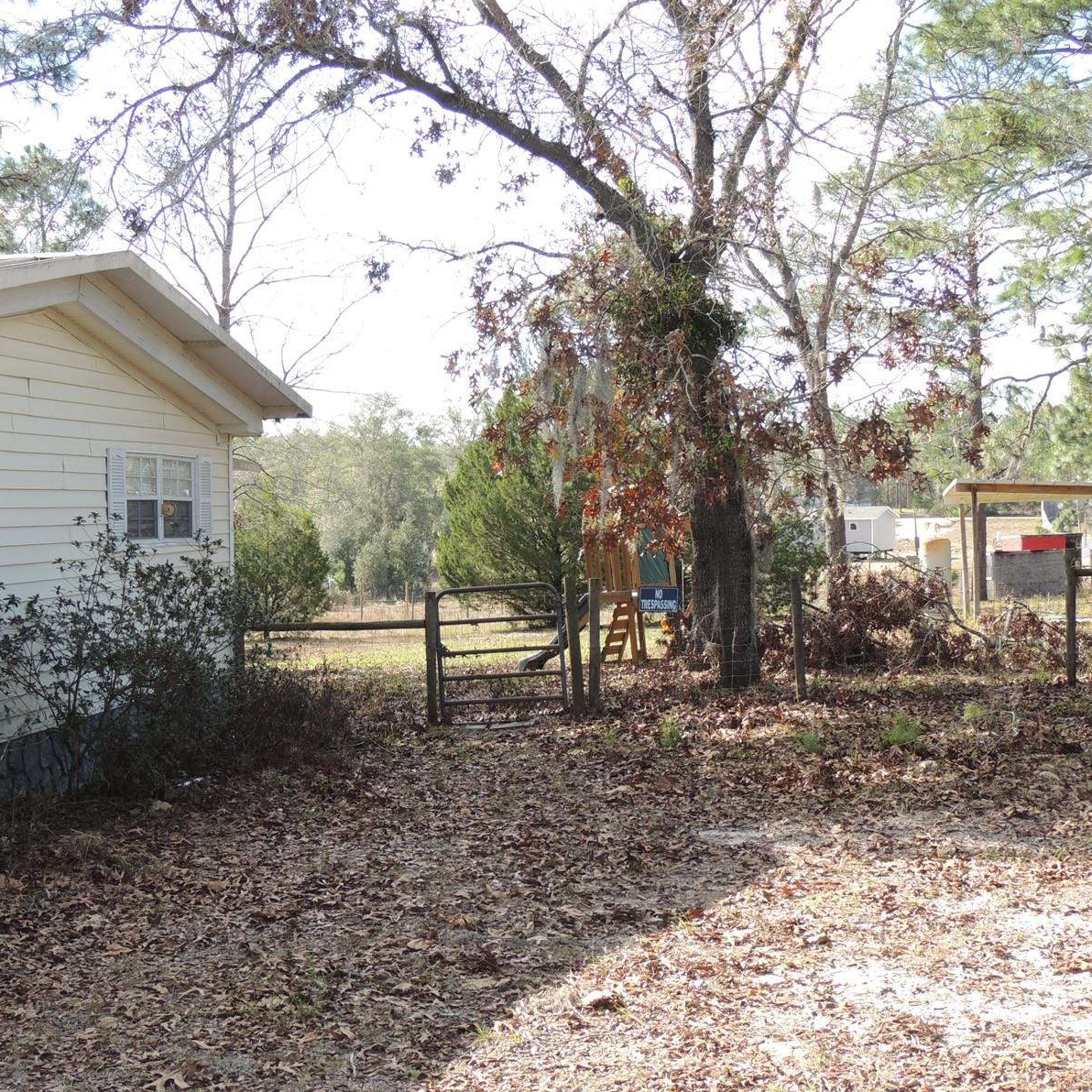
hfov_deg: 33.3
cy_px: 547
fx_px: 1820
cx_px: 437
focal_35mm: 51
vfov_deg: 33.4
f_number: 3.4
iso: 100
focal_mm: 7.6
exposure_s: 1/250
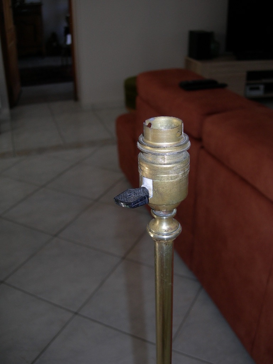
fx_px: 400
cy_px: 182
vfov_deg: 49.0
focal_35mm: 38
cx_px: 136
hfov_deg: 37.7
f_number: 2.8
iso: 50
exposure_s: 1/60.1
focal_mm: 7.8
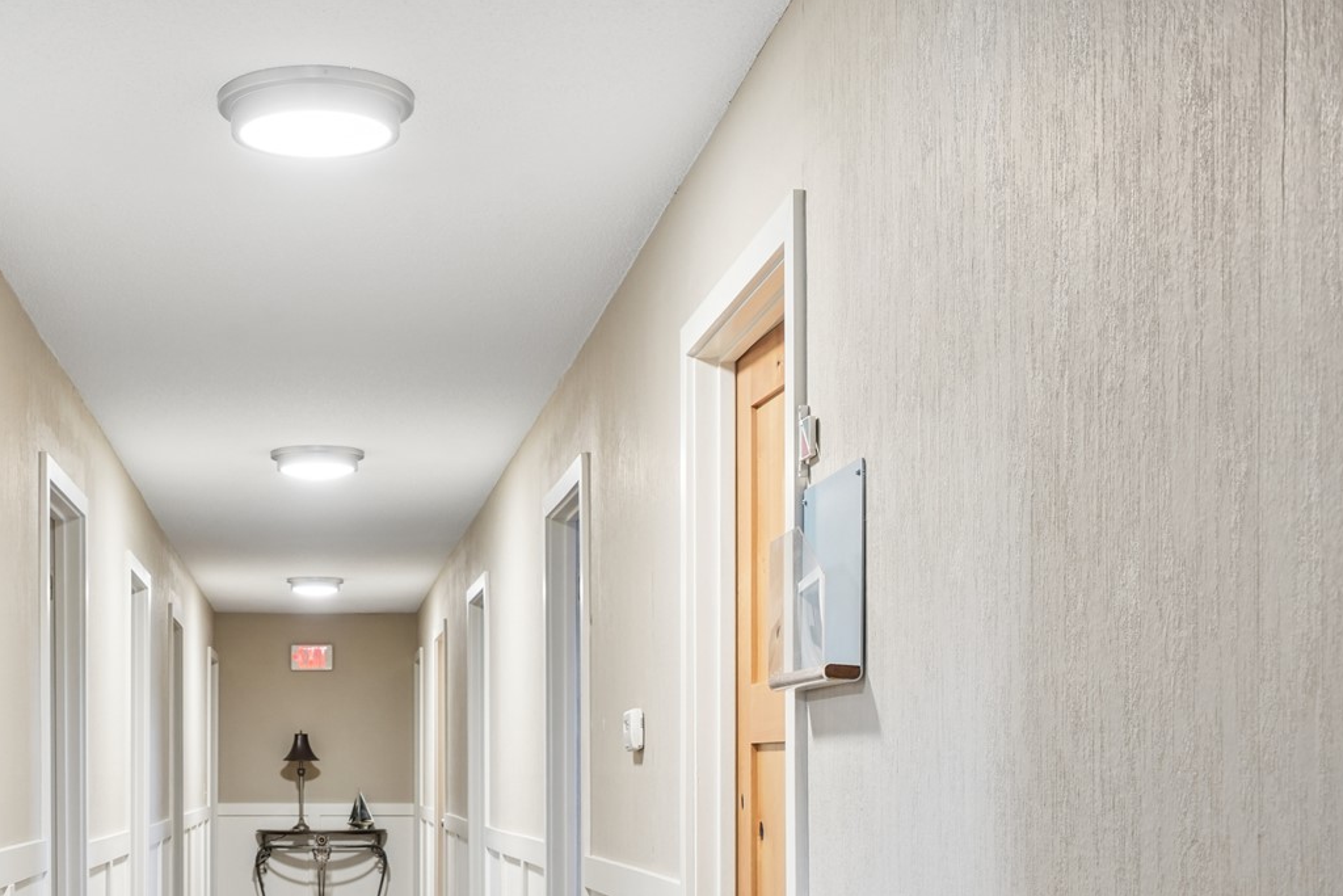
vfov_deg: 23.1
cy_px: 717
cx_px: 334
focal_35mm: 58
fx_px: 2164
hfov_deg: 33.8
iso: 640
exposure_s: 1/6
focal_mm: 35
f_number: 9
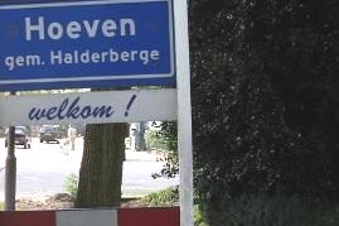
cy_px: 112
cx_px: -30
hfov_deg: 20.7
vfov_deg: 14.5
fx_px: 885
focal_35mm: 94
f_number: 2.8
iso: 64
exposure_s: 1/200
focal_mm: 7.9
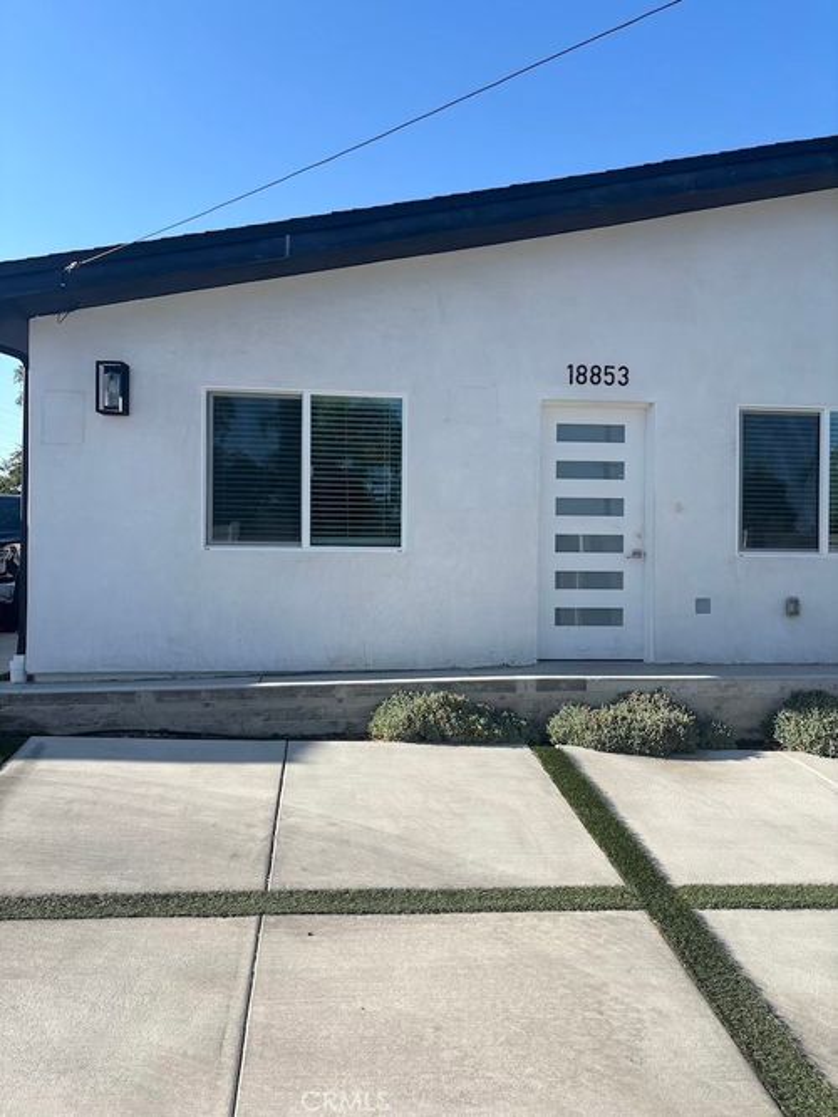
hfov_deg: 53.1
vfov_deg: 67.3
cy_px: 558
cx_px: 419
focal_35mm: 26
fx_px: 839
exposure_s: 1/2451
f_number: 1.6
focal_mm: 5.96
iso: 50
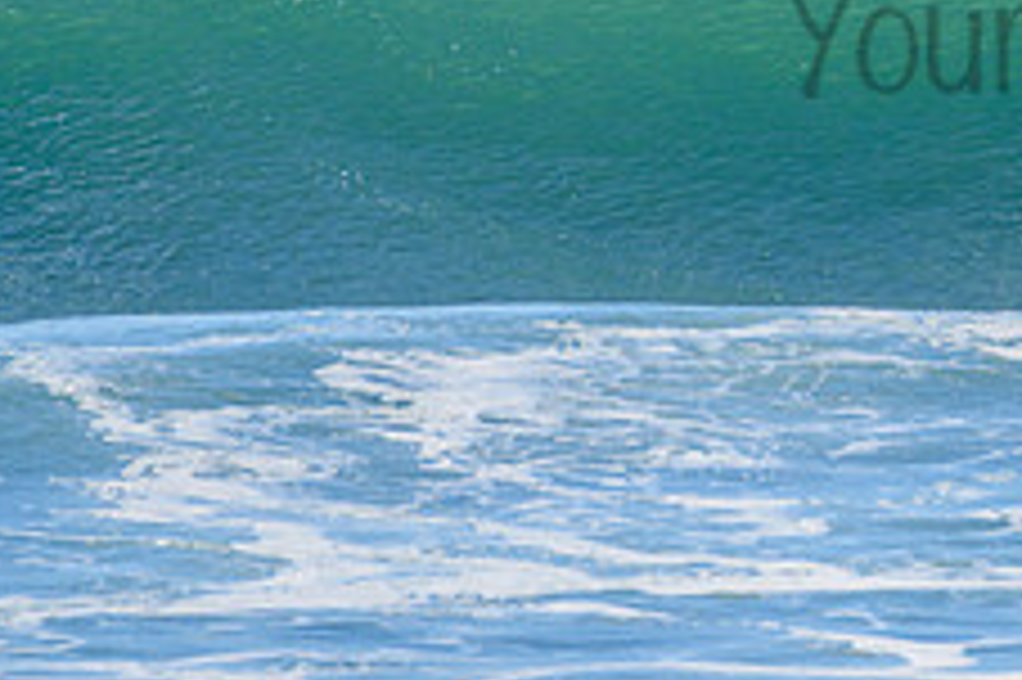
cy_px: -11
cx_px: 1263
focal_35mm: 1307
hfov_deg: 1.6
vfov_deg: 1.1
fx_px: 37076
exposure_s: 1/2000
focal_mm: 500
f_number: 5.6
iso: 220
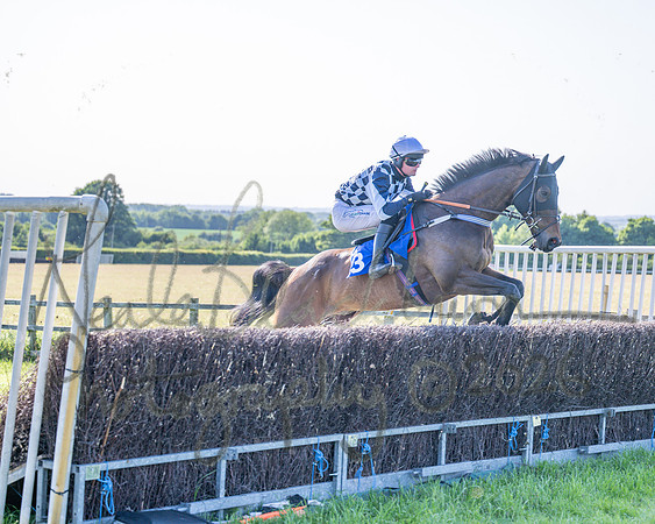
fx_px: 1528
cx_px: 328
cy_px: 262
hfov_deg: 24.2
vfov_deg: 19.4
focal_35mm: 79
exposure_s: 1/2000
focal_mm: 70
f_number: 2.8
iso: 200
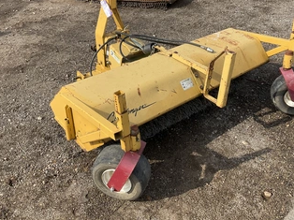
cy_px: 95
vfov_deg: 38.5
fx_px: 314
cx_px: 161
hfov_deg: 50.1
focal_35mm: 37
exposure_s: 1/1121
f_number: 1.8
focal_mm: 3
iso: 25
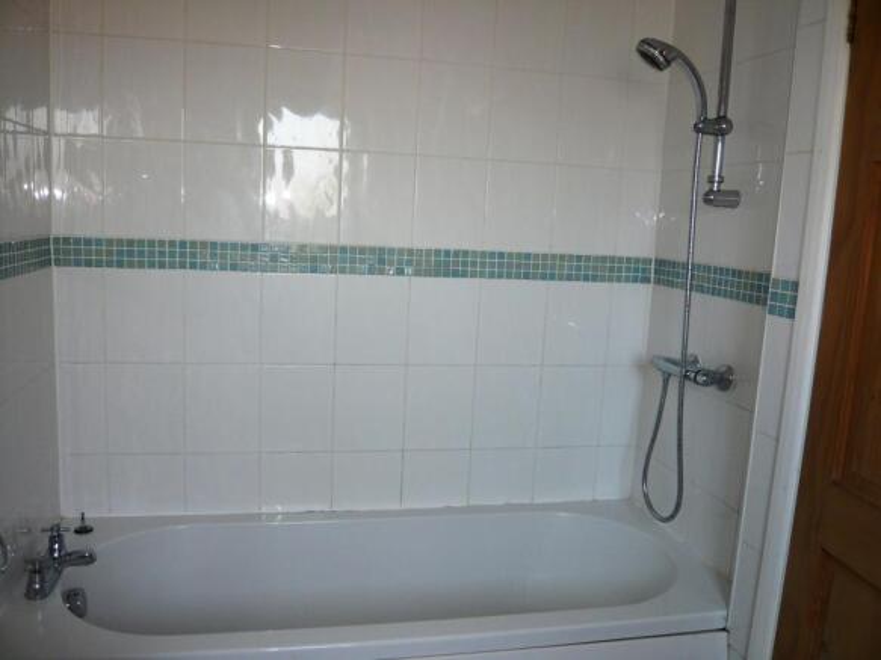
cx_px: 440
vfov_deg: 49.7
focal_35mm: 28
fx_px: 712
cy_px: 330
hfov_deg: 63.5
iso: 100
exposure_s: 1/30
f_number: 2.8
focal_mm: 4.6
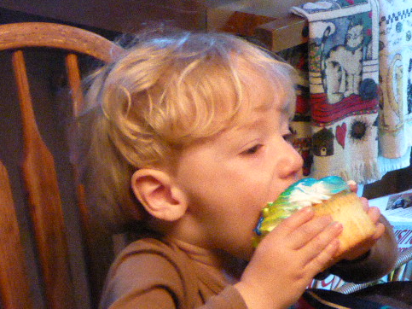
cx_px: 258
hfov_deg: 17.2
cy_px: 200
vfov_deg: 13.0
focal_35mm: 114
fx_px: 1356
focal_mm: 14.3
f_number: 5.6
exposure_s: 1/50
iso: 3200
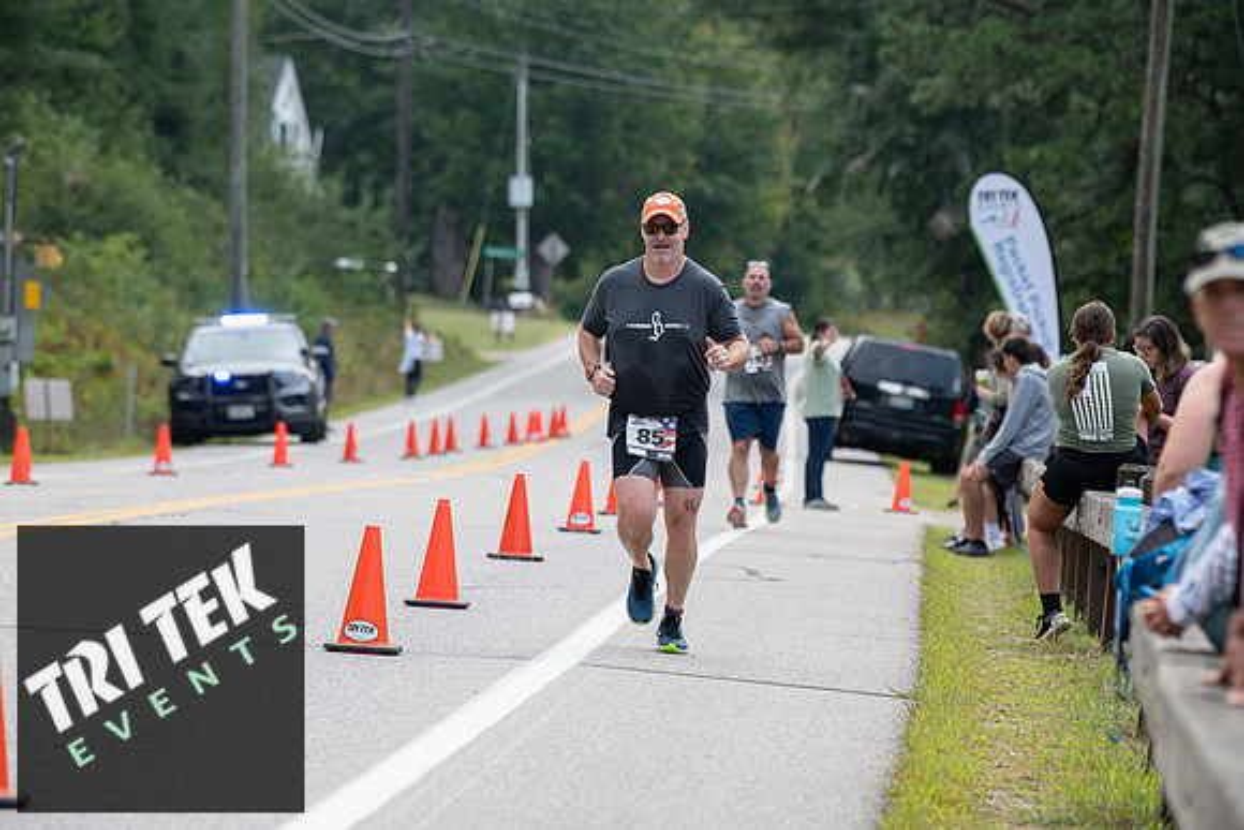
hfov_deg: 10.3
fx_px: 6912
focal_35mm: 200
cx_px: 622
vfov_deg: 6.9
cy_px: 415
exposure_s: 1/250
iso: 200
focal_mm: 200
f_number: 5
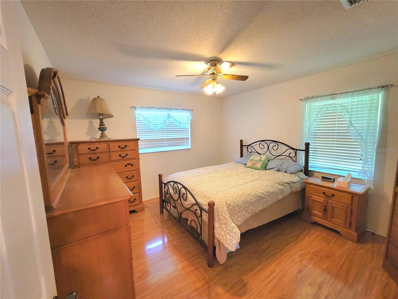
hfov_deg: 106.2
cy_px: 150
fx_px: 149
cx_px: 199
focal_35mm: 13
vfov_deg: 89.9
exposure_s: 1/30
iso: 320
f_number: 2.2
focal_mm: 2.2
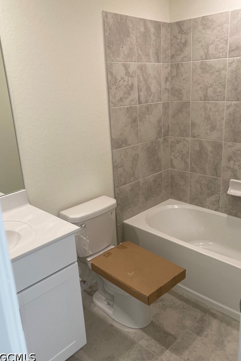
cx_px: 129
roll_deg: +3.0
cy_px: 180
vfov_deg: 61.9
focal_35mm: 30
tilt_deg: -15.6
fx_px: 301
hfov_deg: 43.6
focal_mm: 3.99
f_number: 1.8
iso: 50
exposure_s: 1/60
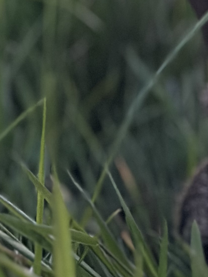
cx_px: 321
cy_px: -100
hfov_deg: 8.4
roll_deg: +1.4
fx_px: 1386
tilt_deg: -13.8
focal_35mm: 173
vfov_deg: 11.1
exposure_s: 1/30
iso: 1000
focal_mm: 6.86
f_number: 1.78
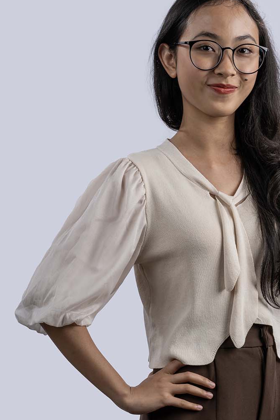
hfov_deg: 9.1
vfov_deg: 13.7
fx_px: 1750
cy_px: 262
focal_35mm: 150
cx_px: 181
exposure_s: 1/200
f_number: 11
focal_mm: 105
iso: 80
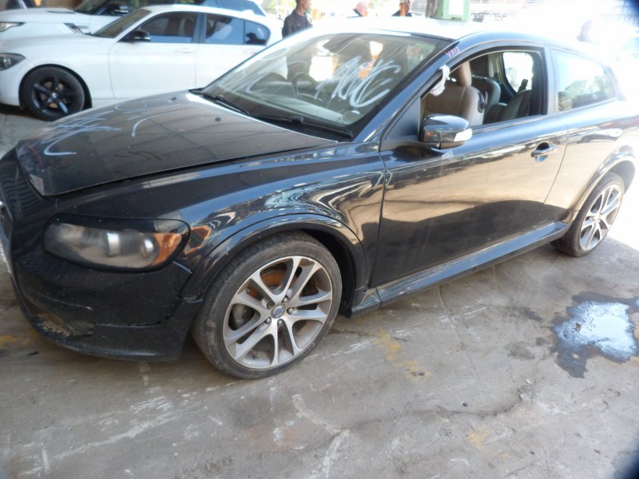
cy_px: 240
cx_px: 320
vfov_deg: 54.9
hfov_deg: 69.4
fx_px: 461
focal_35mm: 25
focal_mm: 4.5
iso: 160
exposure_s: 1/60
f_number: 2.8
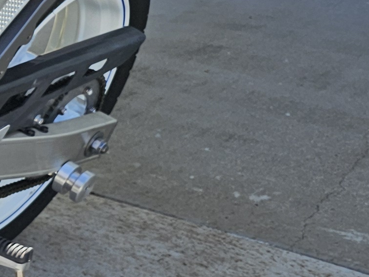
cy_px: 162
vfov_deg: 12.2
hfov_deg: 13.0
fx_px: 1301
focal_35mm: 122
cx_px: -470
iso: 10
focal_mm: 6.3
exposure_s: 1/298
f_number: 1.7
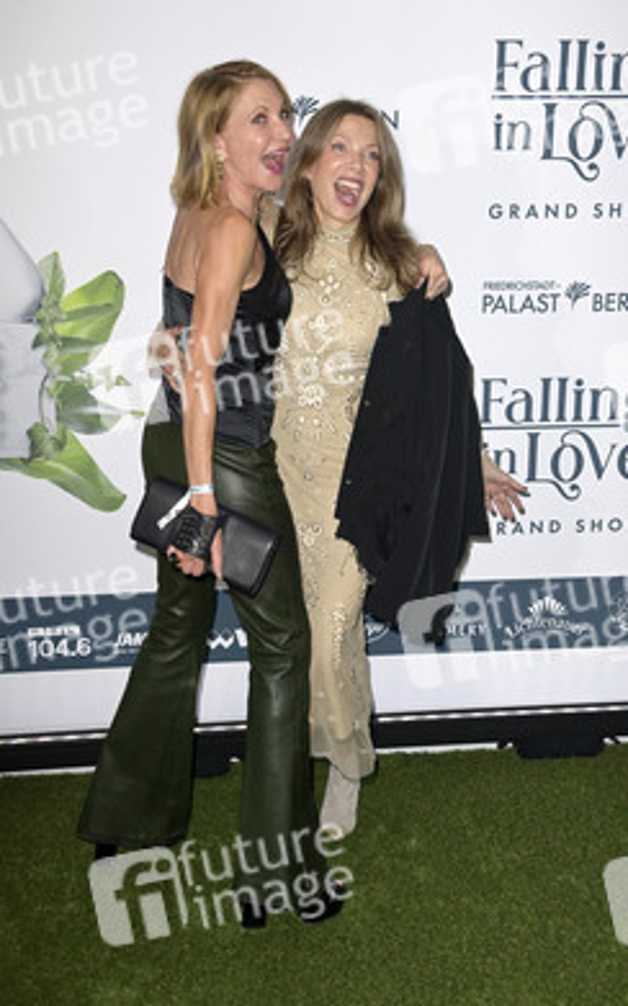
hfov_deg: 25.8
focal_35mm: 50
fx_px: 1371
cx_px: 296
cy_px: 499
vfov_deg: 40.3
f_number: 6.3
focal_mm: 48
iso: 640
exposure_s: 1/250
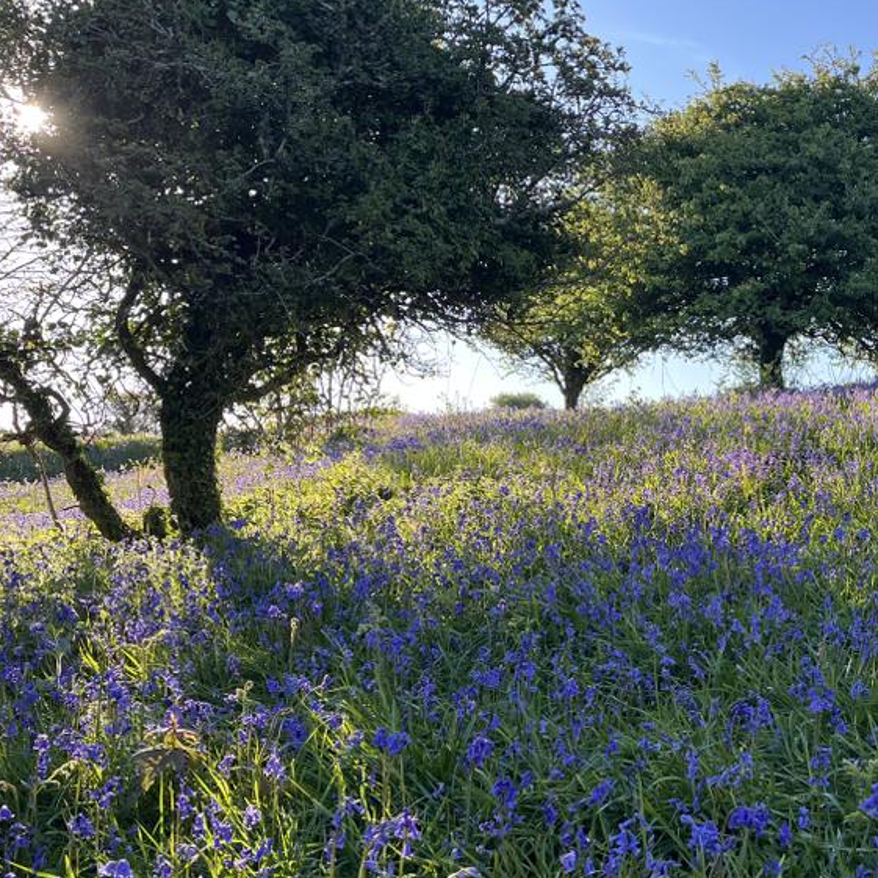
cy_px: 493
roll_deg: -2.8
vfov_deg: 40.9
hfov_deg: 39.8
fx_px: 1177
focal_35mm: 41
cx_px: 662
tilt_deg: +0.5
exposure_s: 1/742
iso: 50
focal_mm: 5.1
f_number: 1.6
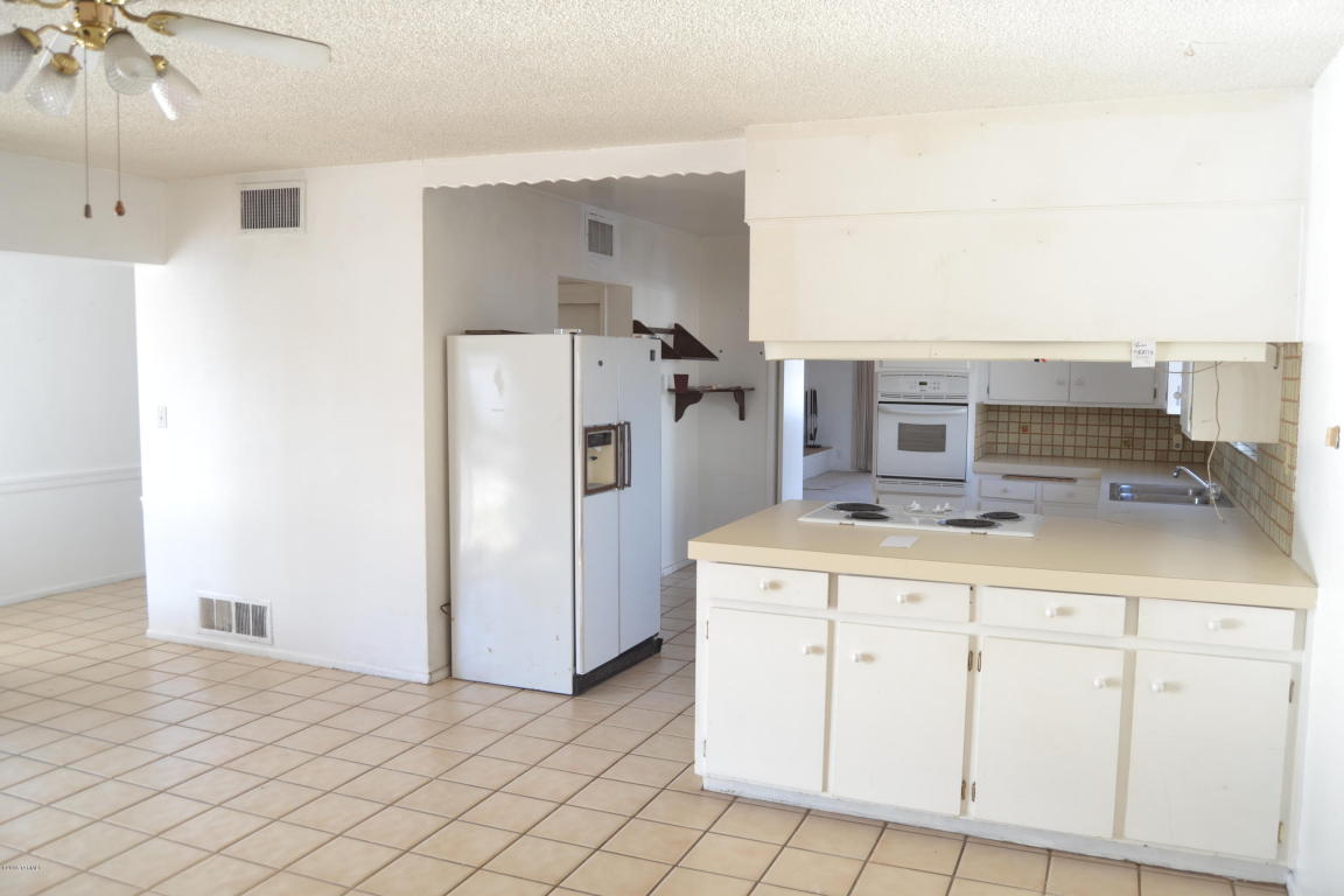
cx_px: 672
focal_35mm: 27
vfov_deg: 47.9
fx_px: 1008
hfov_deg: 67.4
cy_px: 448
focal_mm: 18
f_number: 6.3
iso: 160
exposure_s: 1/15
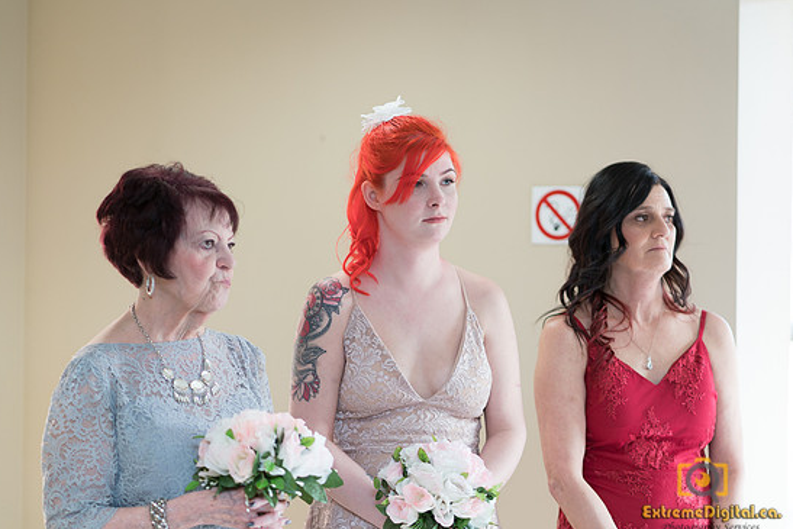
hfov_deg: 20.2
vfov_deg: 13.6
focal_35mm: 101
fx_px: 2225
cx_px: 428
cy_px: 281
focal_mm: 85
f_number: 1.8
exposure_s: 1/160
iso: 400
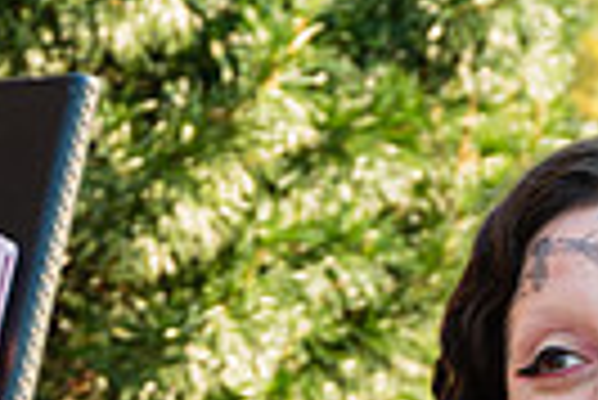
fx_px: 4224
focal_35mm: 254
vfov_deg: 5.4
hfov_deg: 8.1
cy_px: 515
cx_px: 400
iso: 500
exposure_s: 1/125
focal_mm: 55
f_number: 7.1
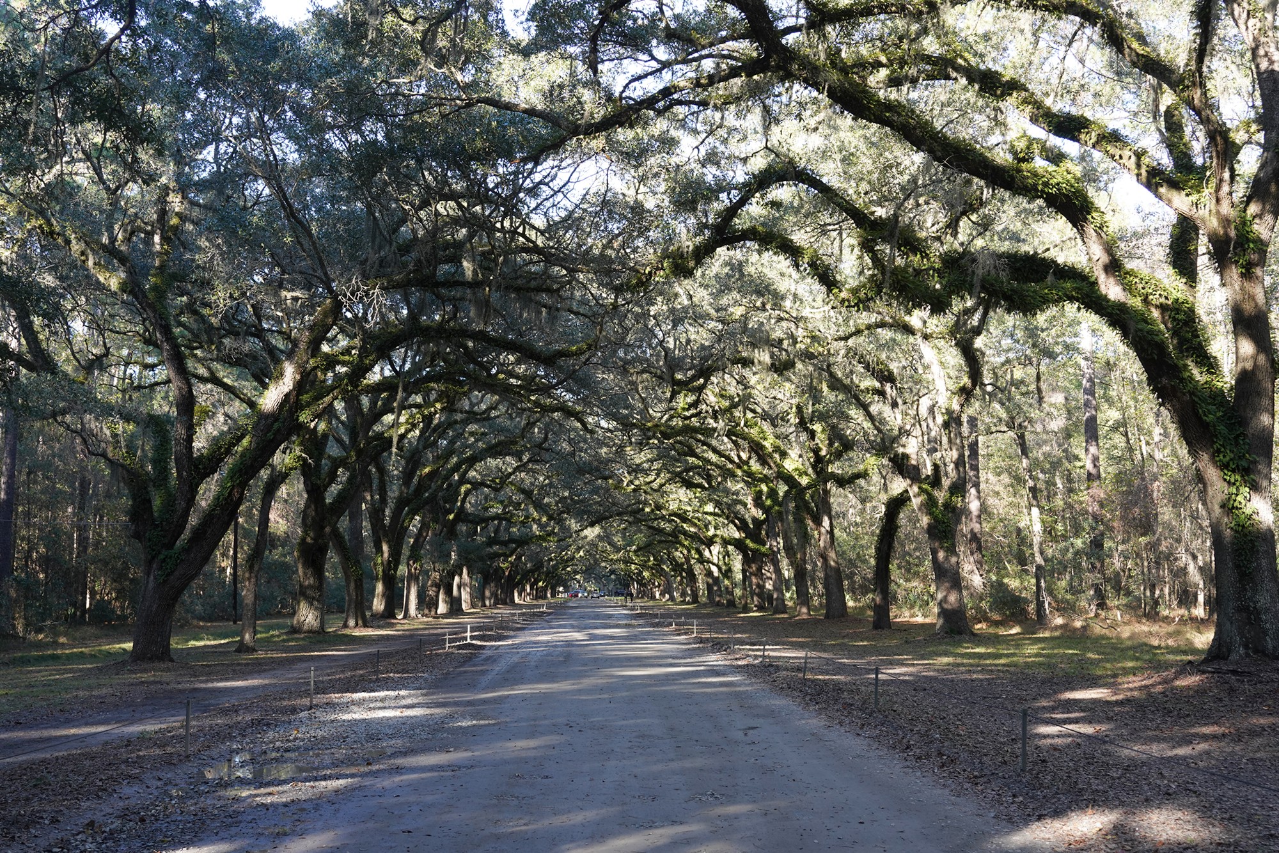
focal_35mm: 40
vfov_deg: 33.4
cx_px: 640
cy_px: 426
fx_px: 1421
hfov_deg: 48.5
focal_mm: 40
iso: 800
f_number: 9
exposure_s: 1/100
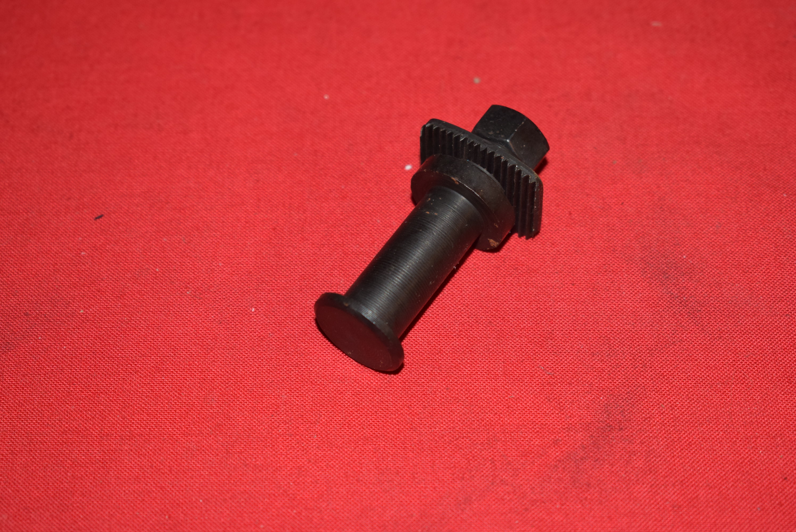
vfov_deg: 16.6
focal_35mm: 82
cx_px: 398
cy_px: 266
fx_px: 1826
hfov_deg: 24.6
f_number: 5.6
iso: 640
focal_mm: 55
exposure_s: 1/125
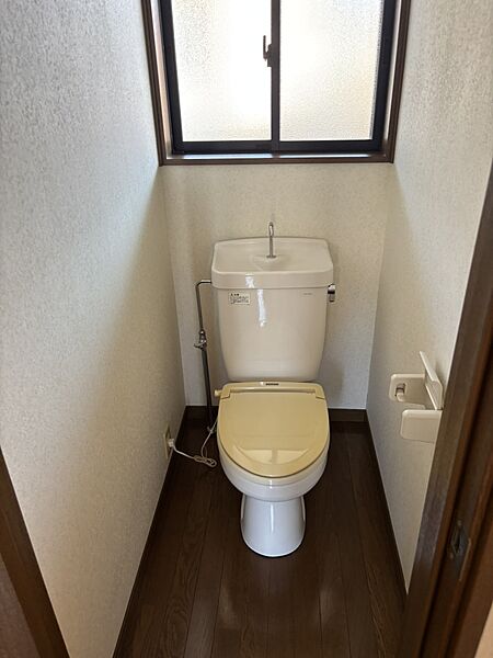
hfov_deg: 53.1
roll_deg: +1.3
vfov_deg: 67.3
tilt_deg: -28.0
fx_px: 494
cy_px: 329
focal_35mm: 26
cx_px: 246
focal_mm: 5.96
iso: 125
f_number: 1.6
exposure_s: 1/67
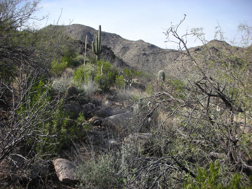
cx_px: 126
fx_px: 255
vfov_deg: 40.7
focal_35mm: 35
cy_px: 94
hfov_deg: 52.6
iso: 50
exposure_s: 1/424
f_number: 3
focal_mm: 5.8
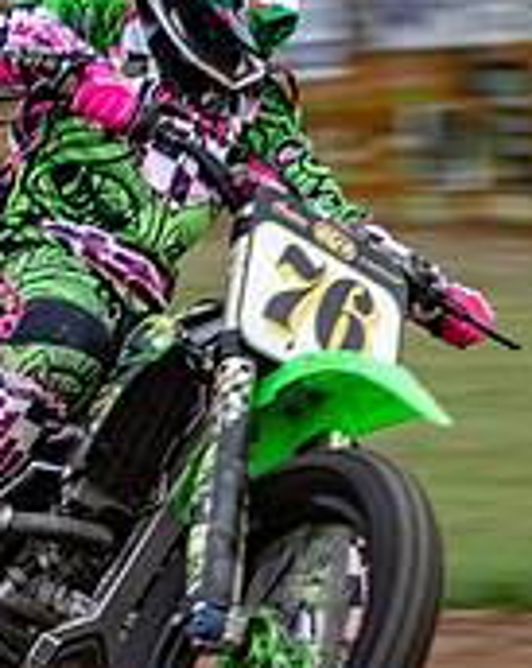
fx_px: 11742
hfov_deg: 2.6
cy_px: 400
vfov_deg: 3.3
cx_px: 386
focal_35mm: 595
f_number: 5.6
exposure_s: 1/125
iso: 160
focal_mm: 102
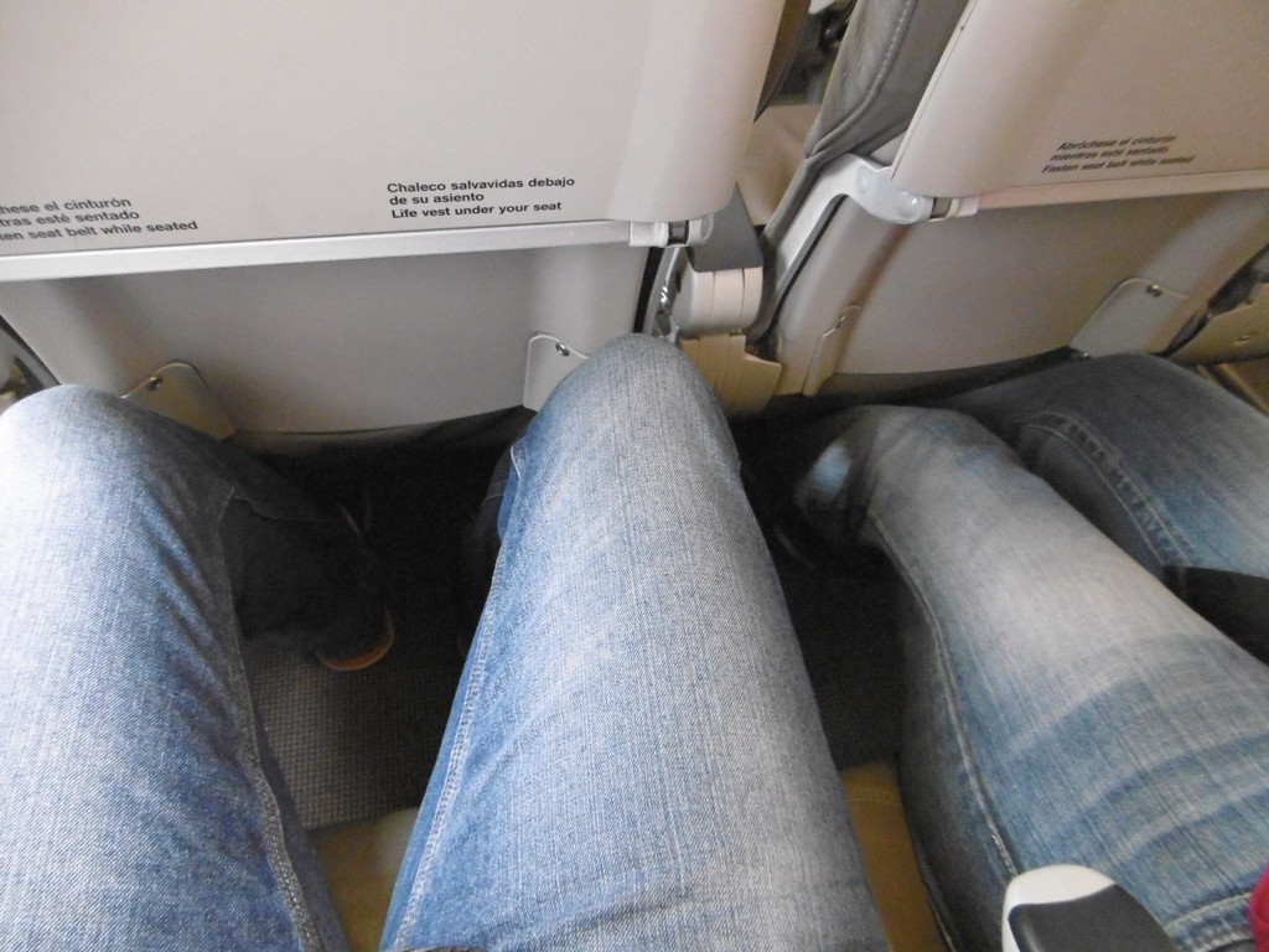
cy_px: 476
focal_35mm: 24
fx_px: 880
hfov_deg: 71.6
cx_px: 634
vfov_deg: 56.8
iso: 800
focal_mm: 4.3
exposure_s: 1/40
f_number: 3.1
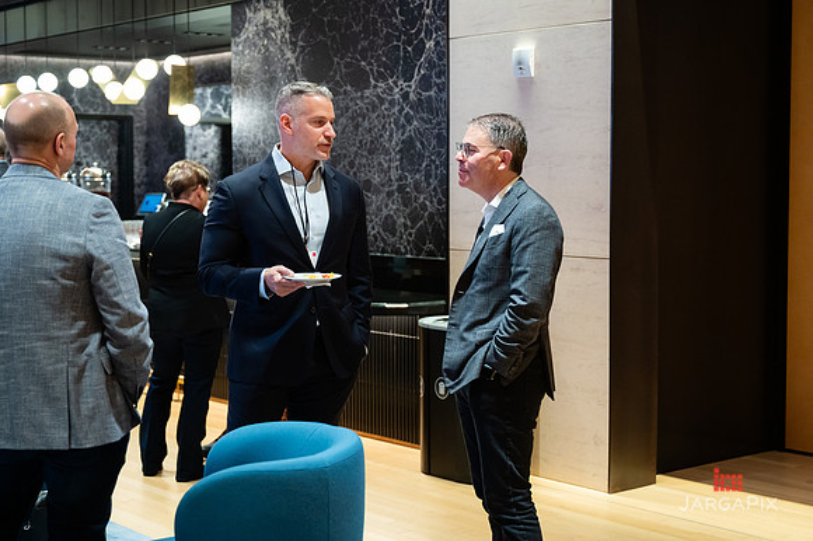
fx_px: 1287
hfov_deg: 35.1
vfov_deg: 23.7
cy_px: 258
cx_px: 425
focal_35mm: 57
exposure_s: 1/125
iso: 1600
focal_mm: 54
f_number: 3.2
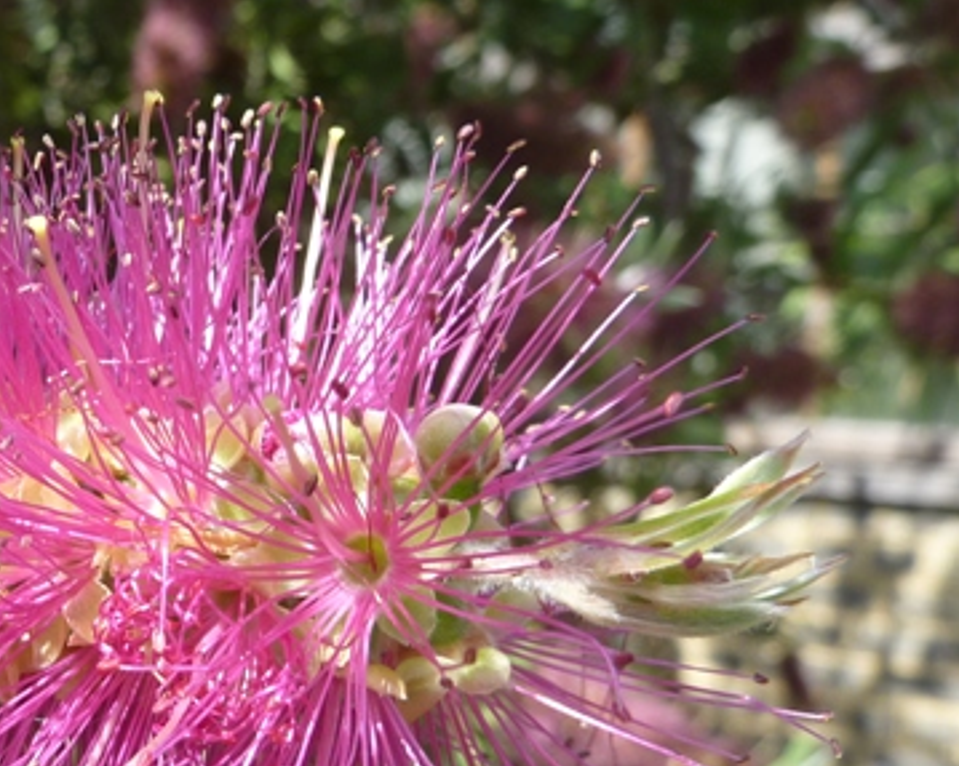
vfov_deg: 29.4
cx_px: 16
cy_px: 530
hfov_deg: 33.7
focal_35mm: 51
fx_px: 1447
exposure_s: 1/160
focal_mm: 4.1
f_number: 4
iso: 80
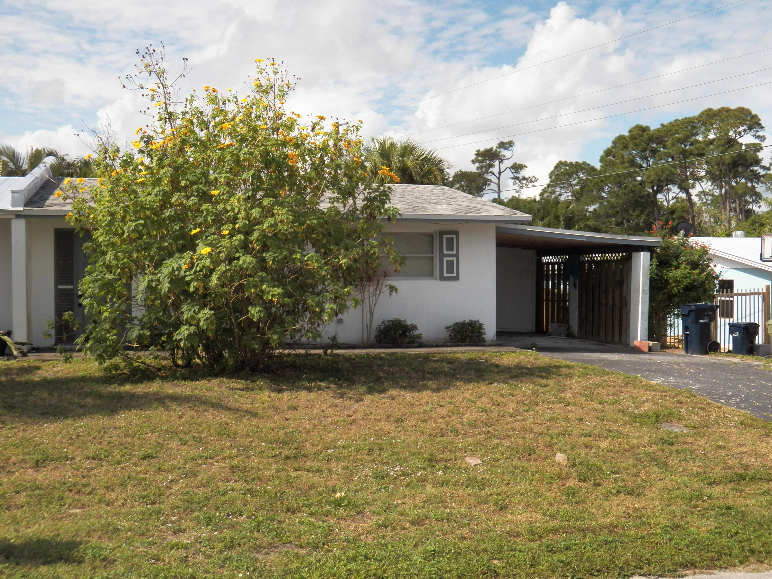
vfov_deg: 36.0
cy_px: 290
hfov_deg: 46.8
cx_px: 386
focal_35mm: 40
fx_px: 892
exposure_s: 1/1600
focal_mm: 7.1
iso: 125
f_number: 4
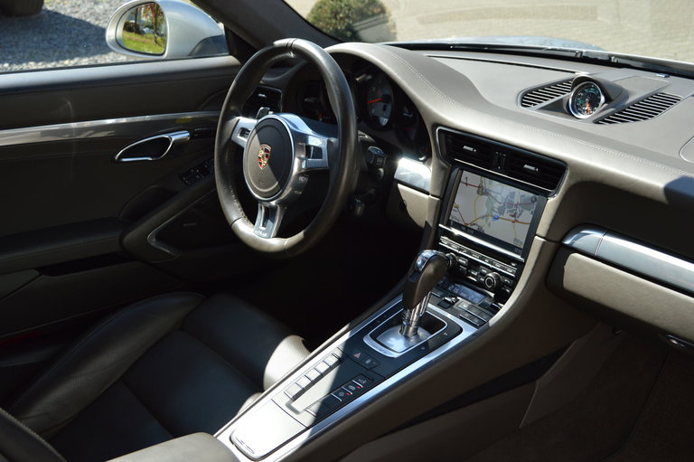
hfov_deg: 46.4
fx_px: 809
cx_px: 347
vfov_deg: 31.9
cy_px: 231
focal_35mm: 42
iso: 100
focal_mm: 28
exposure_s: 1/160
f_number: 6.3
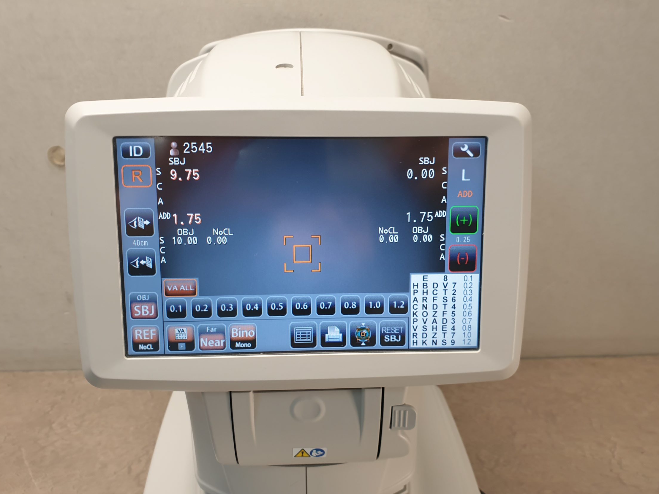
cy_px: 250
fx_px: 571
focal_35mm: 30
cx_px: 338
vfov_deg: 46.8
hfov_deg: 60.0
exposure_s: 1/50
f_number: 2.4
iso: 64
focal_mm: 4.3
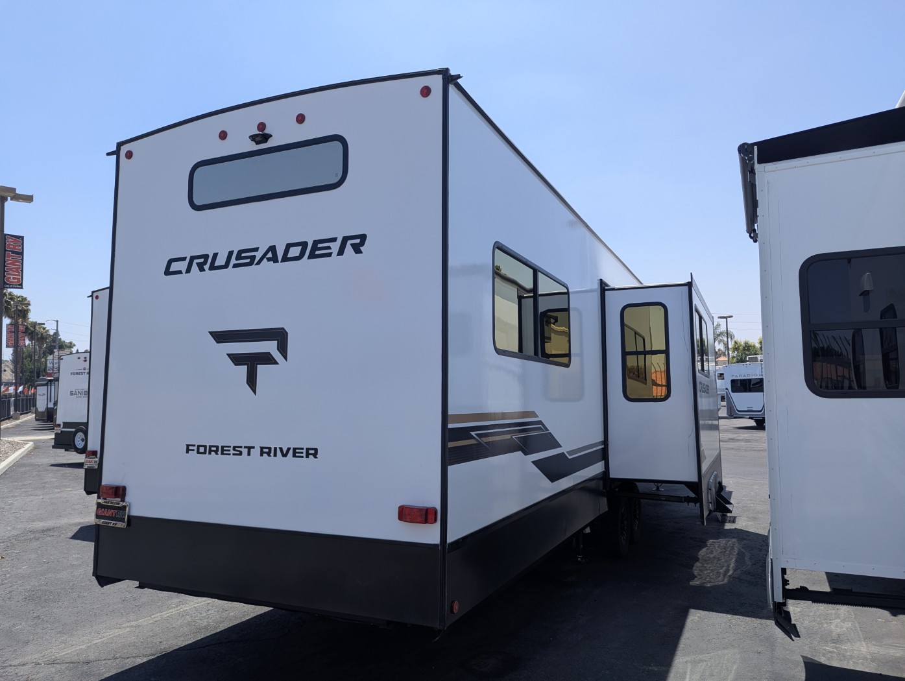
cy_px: 340
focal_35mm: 24
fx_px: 628
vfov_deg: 56.9
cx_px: 452
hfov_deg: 71.5
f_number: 1.85
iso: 46
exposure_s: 1/1795
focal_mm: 6.81
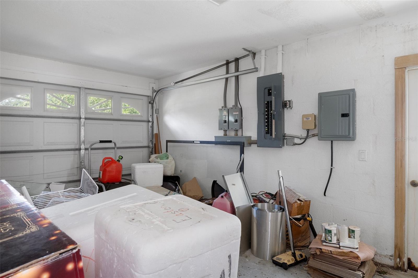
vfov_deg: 59.5
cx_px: 209
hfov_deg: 81.2
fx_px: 244
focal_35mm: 21
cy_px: 139
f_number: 8
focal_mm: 14
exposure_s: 1/1.25
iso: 640
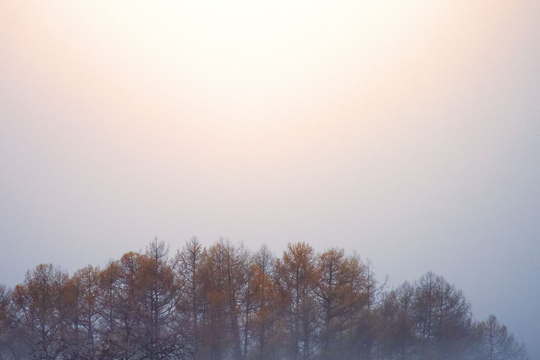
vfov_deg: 1.5
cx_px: 231
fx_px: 13828
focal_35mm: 922
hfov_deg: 2.2
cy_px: 102
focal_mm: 600
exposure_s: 1/500
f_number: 6.3
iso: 1250
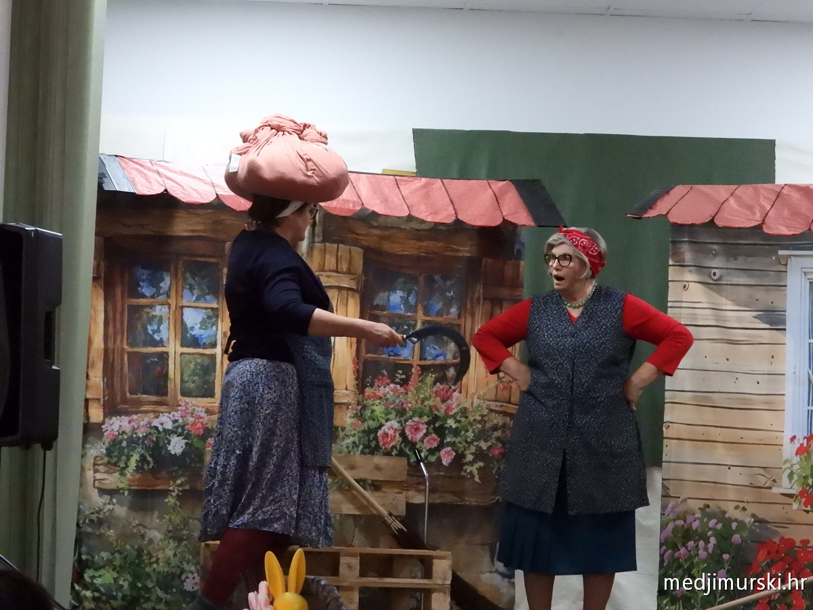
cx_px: 406
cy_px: 305
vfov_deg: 11.0
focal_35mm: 135
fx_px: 3171
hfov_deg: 14.6
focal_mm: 24.3
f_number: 4
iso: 3200
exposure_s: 1/250
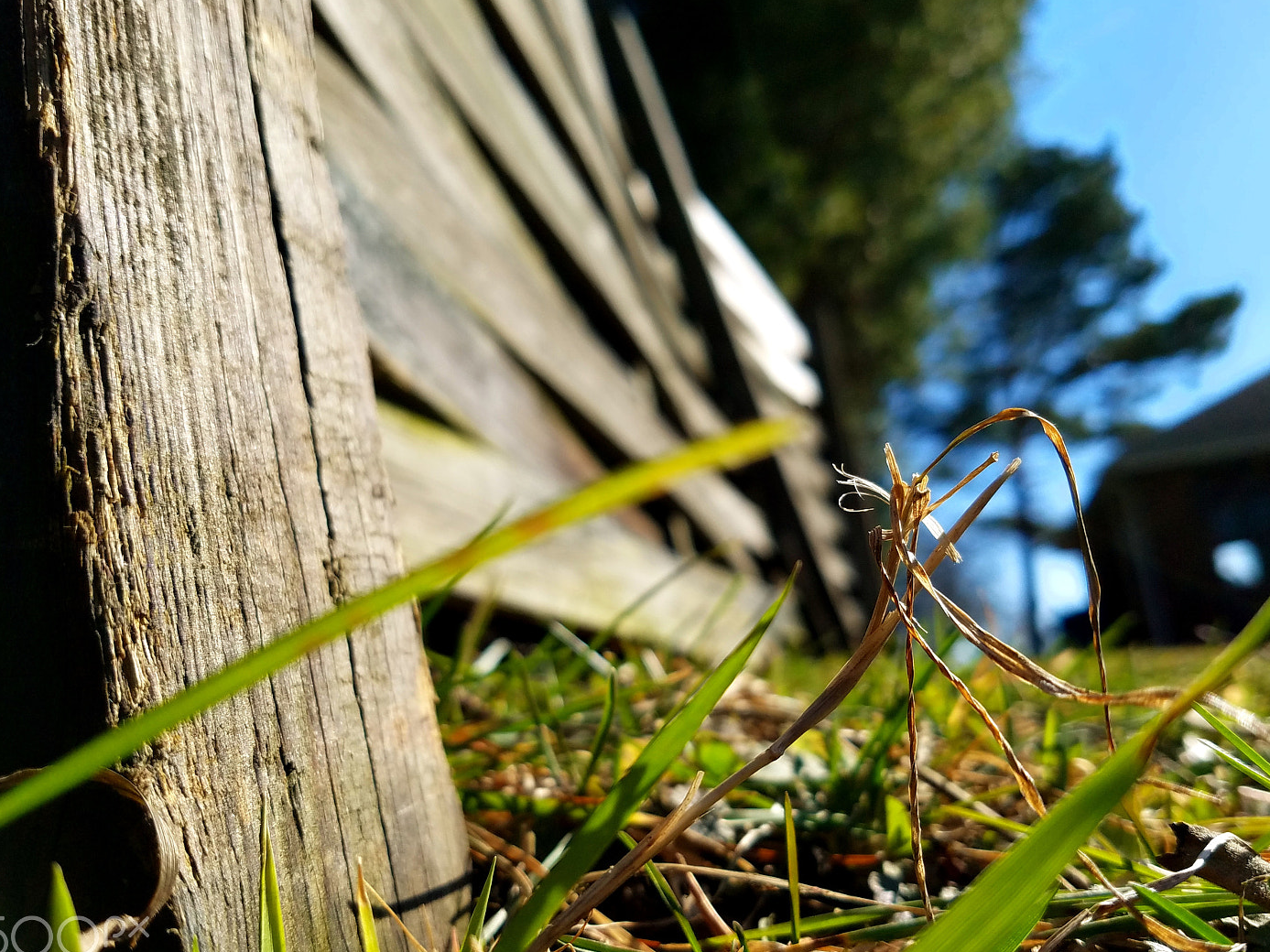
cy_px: 508
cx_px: 655
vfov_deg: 46.8
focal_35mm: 30
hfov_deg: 60.0
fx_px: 1101
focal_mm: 4.2
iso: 50
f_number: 1.7
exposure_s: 1/2776
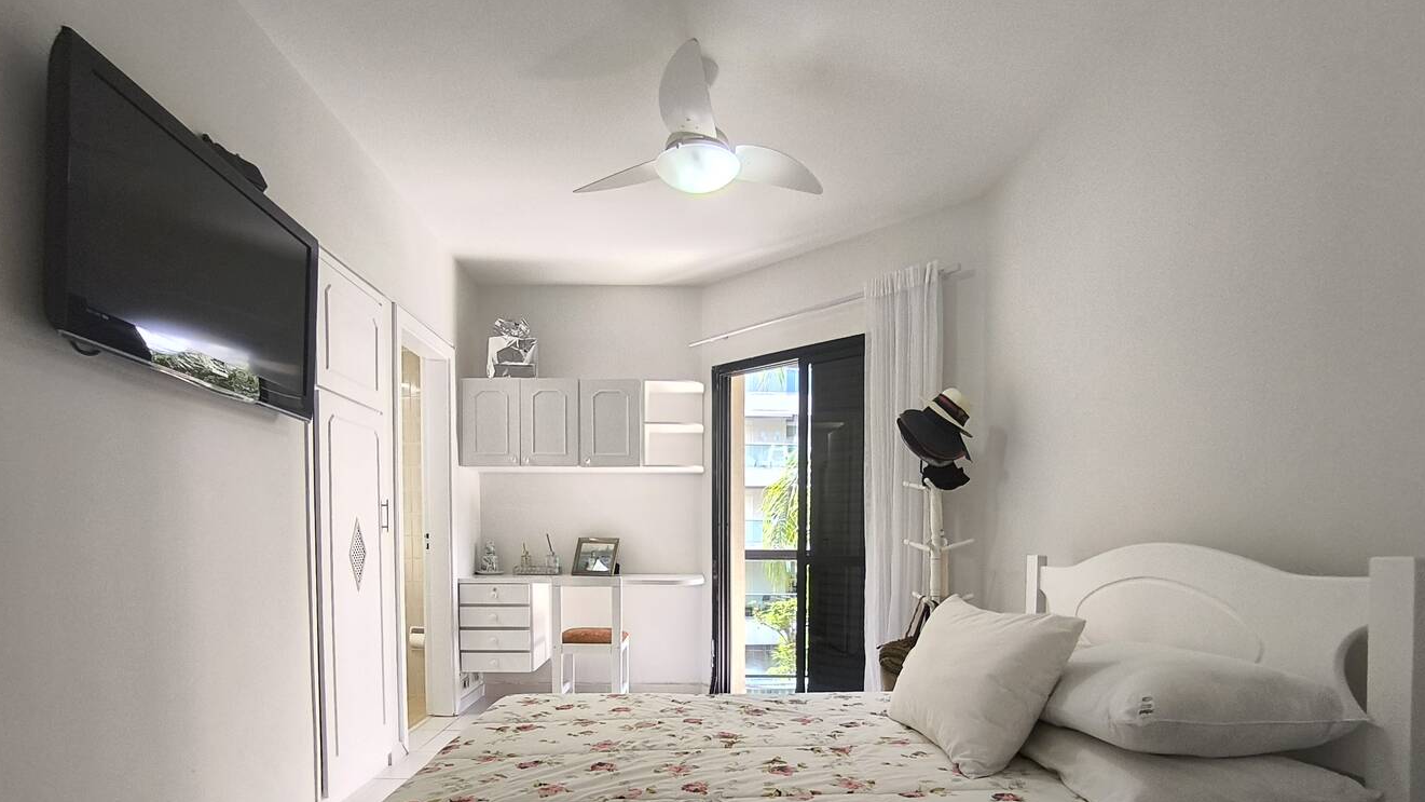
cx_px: 711
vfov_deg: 56.6
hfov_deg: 89.6
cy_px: 559
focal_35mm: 19
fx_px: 718
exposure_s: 1/60
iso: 100
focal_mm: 1.65
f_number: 2.2
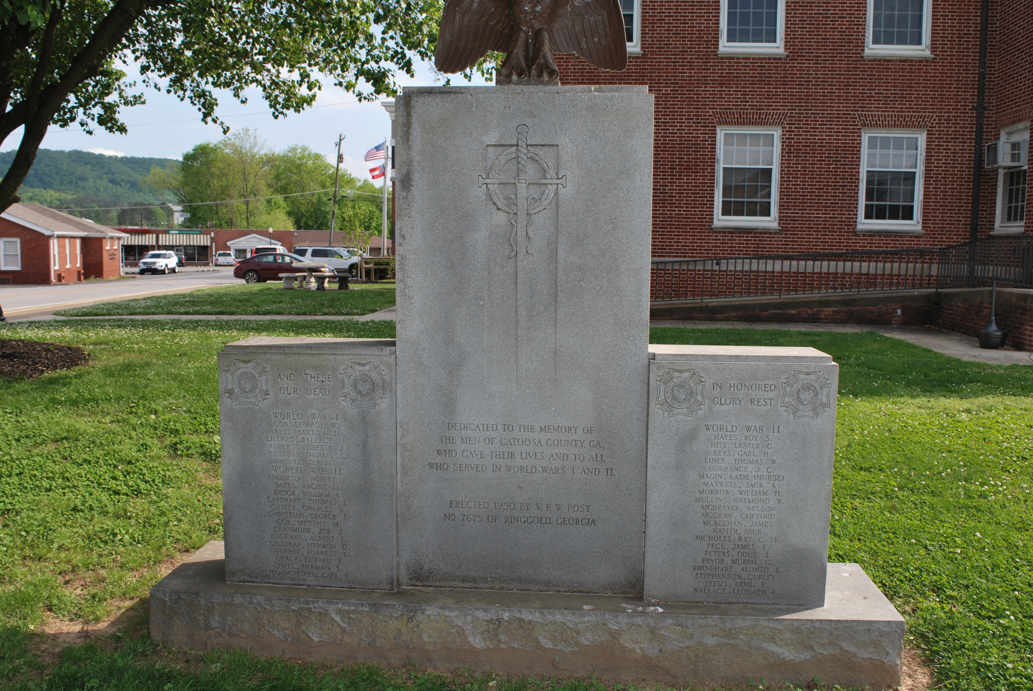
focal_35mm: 30
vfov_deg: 43.7
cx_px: 516
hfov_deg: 61.9
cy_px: 346
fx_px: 862
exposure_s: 1/200
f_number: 8
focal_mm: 20
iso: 100
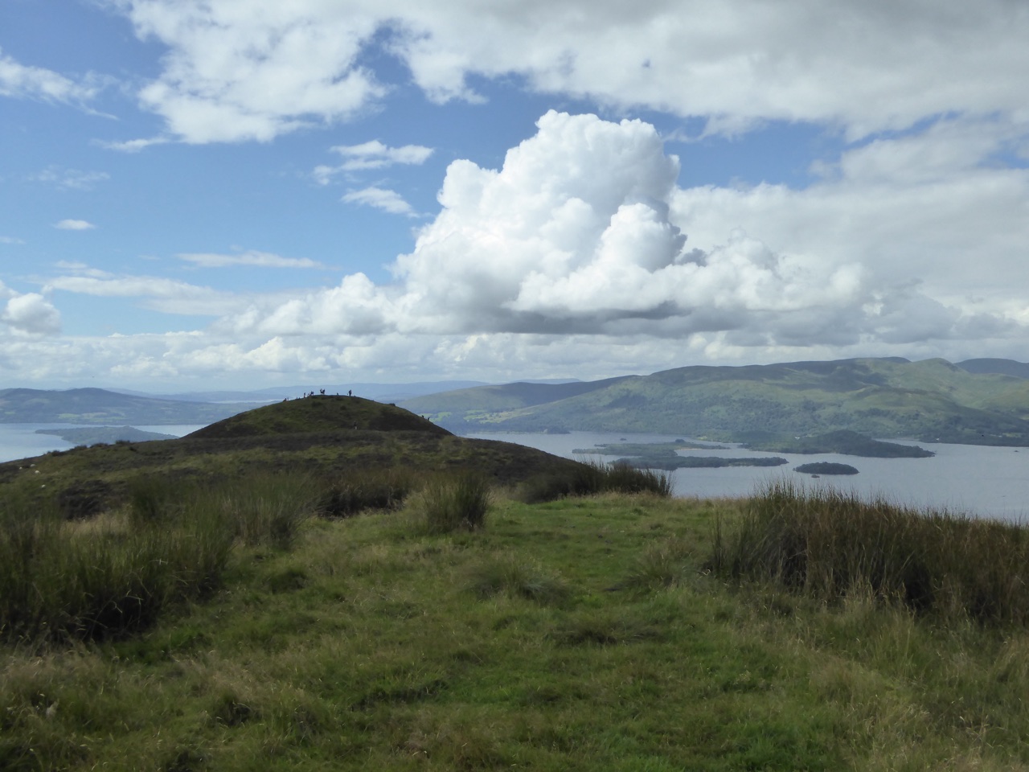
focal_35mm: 36
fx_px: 1070
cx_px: 514
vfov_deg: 39.7
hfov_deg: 51.4
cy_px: 386
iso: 200
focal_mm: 6.3
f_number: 5
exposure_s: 1/800
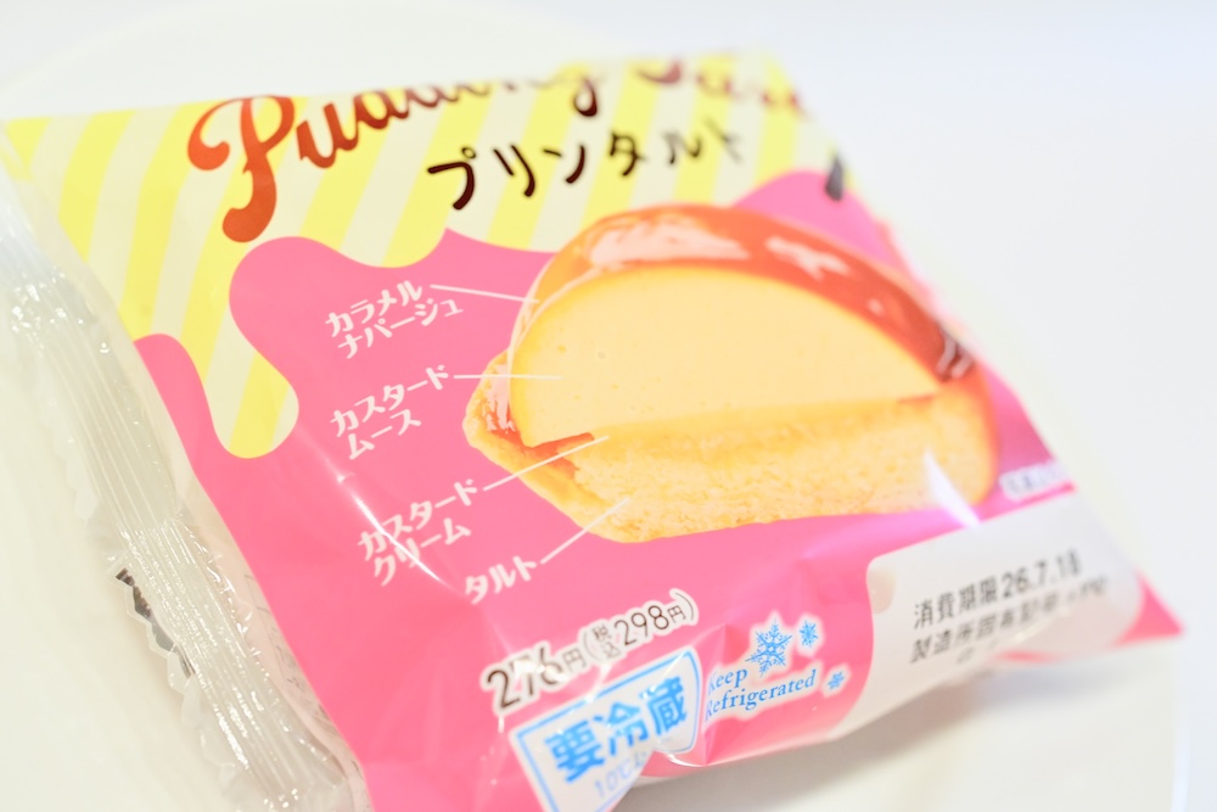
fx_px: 2028
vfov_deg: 22.6
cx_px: 608
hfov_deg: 33.4
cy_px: 406
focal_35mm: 60
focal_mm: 60
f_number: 5.6
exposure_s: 1/160
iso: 6400
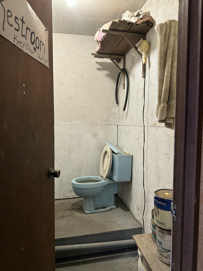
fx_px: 188
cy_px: 136
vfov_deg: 71.6
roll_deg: +1.0
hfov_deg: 56.8
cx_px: 102
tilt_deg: -1.8
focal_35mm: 24
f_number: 1.78
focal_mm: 6.86
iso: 160
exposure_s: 1/60
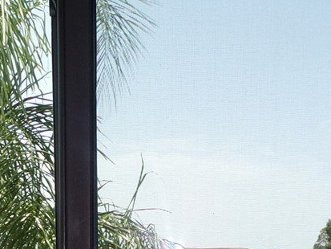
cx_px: 131
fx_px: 890
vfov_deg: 14.3
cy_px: 427
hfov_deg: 21.0
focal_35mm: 93
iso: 80
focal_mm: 4.3
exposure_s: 1/105
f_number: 5.8
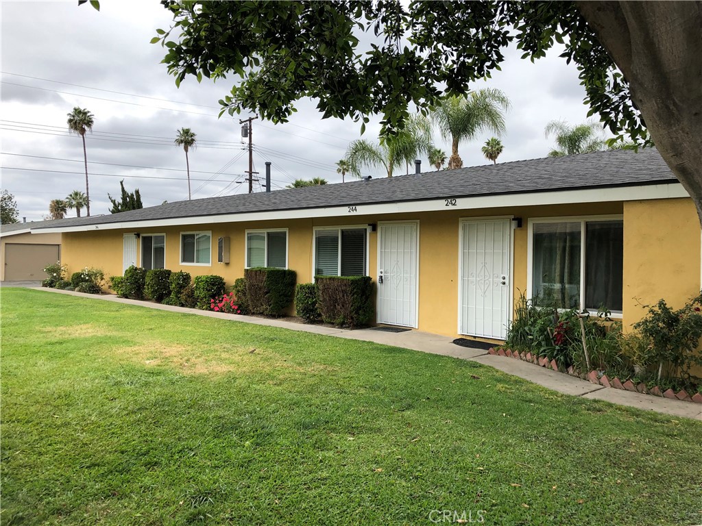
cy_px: 263
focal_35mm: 28
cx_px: 351
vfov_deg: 49.7
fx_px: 568
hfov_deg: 63.4
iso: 20
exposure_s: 1/585
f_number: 1.8
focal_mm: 4
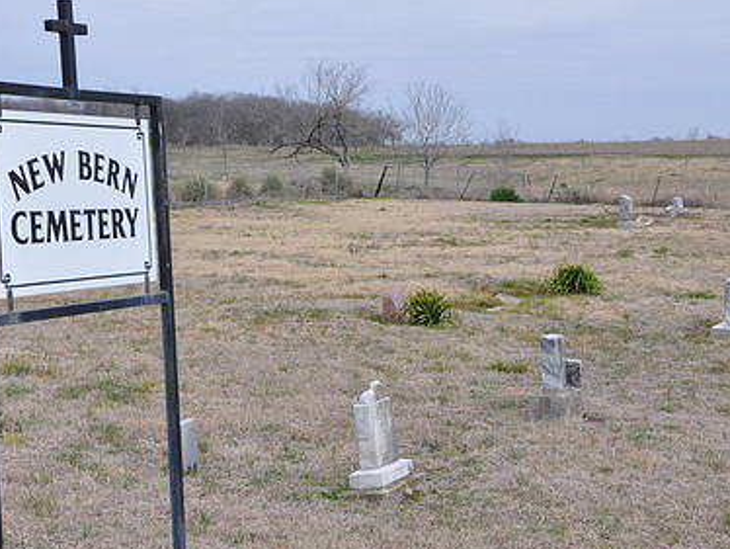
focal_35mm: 67
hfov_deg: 28.9
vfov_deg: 22.0
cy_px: 265
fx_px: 1414
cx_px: 396
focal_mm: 30
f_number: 8
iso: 200
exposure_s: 1/250
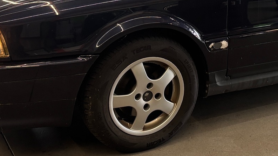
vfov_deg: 16.6
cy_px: 28
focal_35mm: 72
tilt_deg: -14.6
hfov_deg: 28.9
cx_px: 206
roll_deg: -0.3
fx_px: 531
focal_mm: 5.96
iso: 125
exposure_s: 1/50
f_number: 1.6
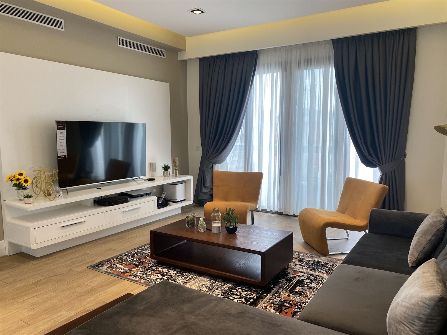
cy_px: 168
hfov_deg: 67.3
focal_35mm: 26
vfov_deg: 53.1
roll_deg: -0.5
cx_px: 224
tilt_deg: -5.8
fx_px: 336
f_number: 1.8
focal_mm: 4.25
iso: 100
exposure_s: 1/100
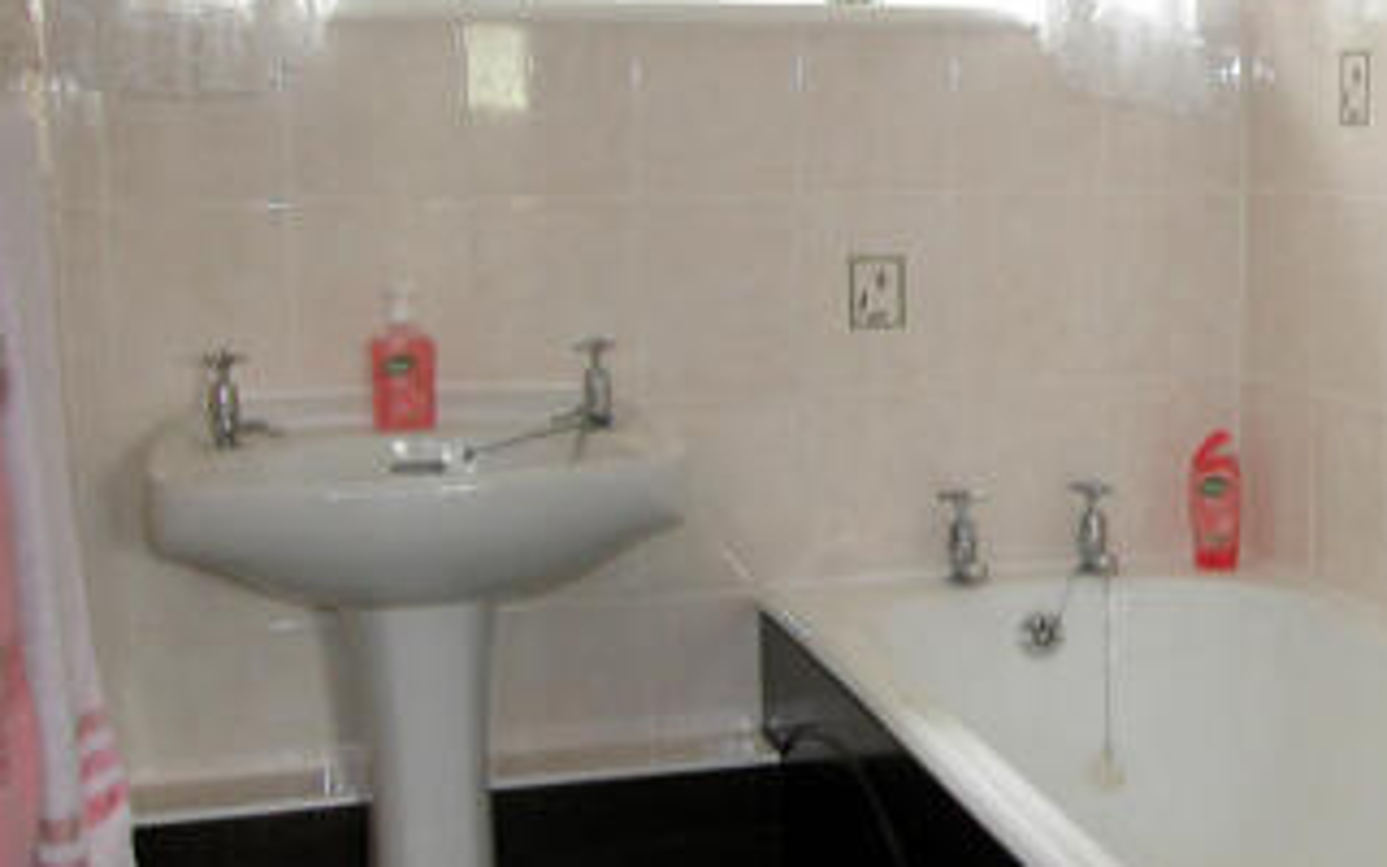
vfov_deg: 24.0
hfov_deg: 36.0
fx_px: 2041
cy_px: 449
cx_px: 1151
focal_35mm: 54
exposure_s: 1/10.6
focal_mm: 7.1
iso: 100
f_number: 2.8
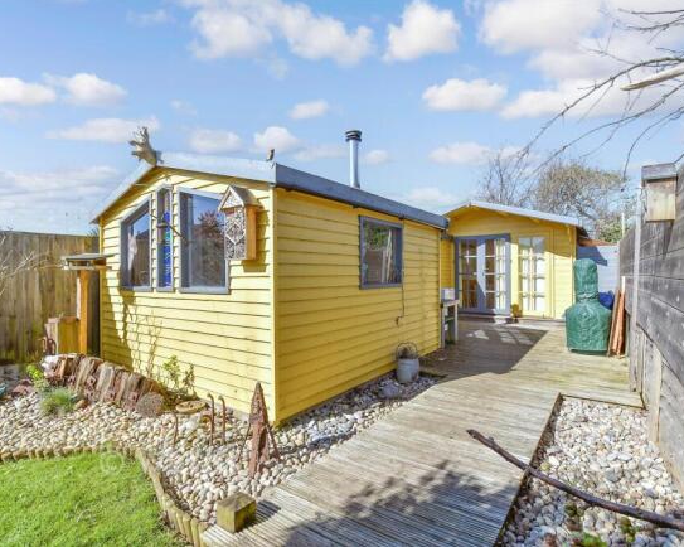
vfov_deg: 76.9
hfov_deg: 89.5
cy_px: 273
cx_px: 367
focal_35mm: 17
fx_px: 344
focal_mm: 10
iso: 160
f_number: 8
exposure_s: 1/250
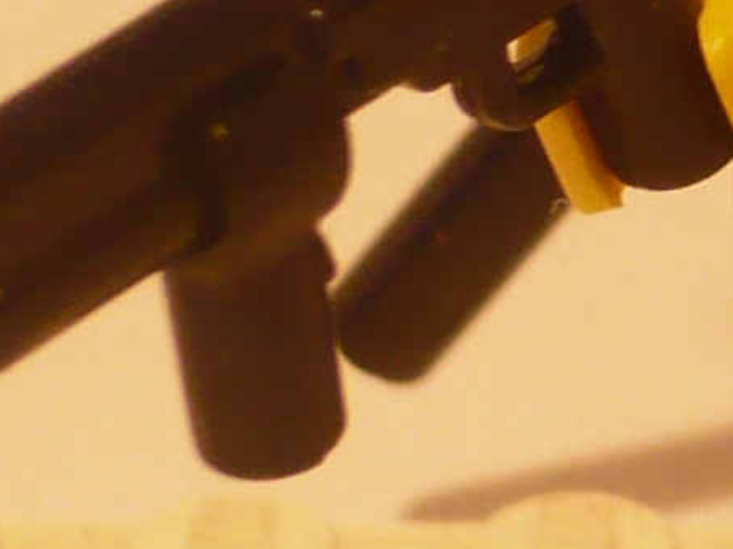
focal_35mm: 410
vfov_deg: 3.6
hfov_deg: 4.8
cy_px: -132
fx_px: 8677
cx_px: 1157
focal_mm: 9.9
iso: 200
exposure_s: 1/20
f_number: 3.7
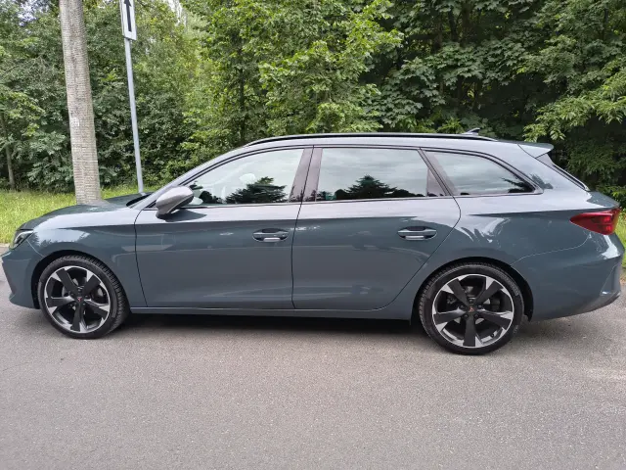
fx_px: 434
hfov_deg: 71.6
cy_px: 235
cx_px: 313
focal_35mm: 24
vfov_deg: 56.8
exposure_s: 1/100
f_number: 1.8
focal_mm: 5.56
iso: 461
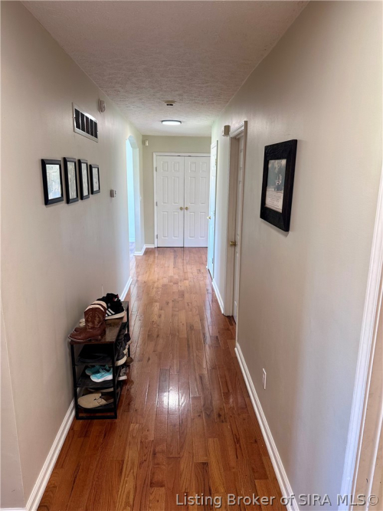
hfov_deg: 56.8
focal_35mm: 24
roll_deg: -1.9
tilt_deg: -12.8
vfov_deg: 71.6
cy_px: 256
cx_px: 192
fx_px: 354
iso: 125
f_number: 1.78
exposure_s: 1/60
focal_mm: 6.86
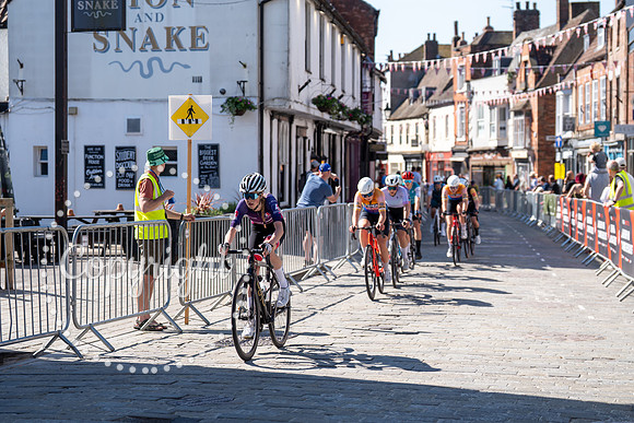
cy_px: 212
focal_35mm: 75
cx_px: 317
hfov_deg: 27.0
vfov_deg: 18.2
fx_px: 1321
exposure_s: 1/1000
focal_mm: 75
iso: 100
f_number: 3.5
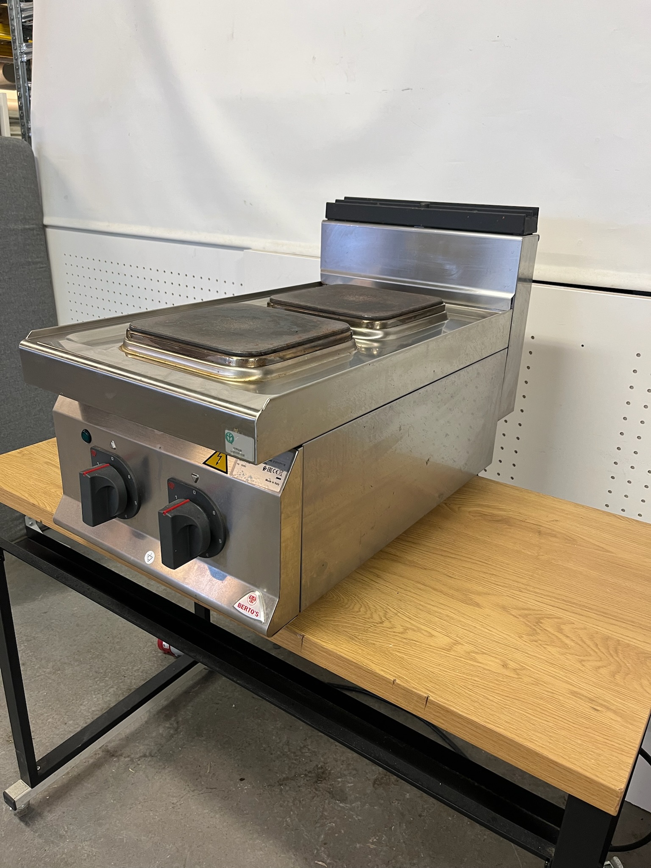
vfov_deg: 67.3
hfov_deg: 53.1
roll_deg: -1.3
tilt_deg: -20.8
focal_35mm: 26
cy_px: 434
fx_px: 652
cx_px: 326
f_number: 1.6
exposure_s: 1/50
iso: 100
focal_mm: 5.1
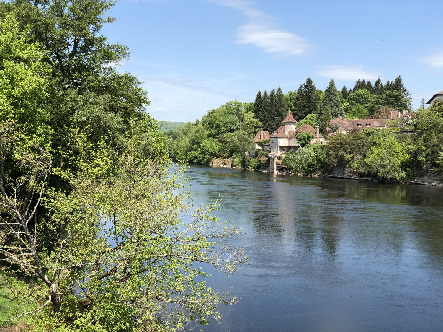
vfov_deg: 28.0
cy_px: 166
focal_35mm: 52
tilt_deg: -0.8
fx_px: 665
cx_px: 222
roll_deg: +1.0
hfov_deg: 36.8
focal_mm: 6
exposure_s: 1/800
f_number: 2.4
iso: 16
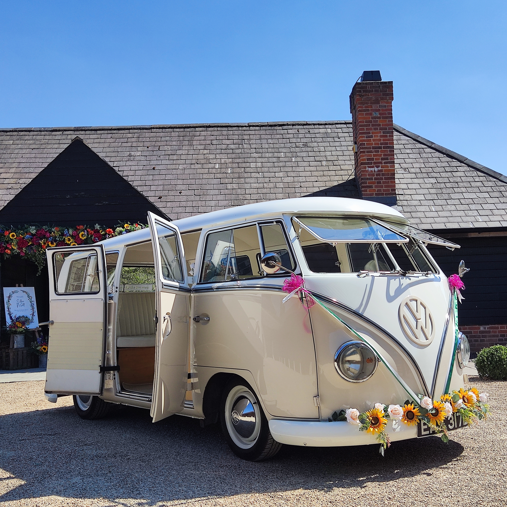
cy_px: 254
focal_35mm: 39
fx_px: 646
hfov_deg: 42.8
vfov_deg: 42.8
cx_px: 259
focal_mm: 4.71
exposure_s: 1/1631
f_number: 1.79
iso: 50
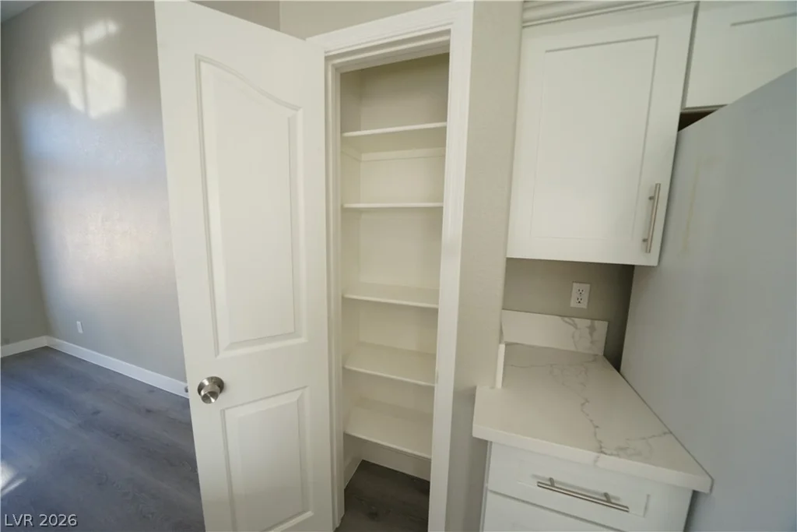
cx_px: 398
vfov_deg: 90.0
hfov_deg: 112.6
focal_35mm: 12
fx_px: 266
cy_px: 266
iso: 1250
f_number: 8
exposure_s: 1/125
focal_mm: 12
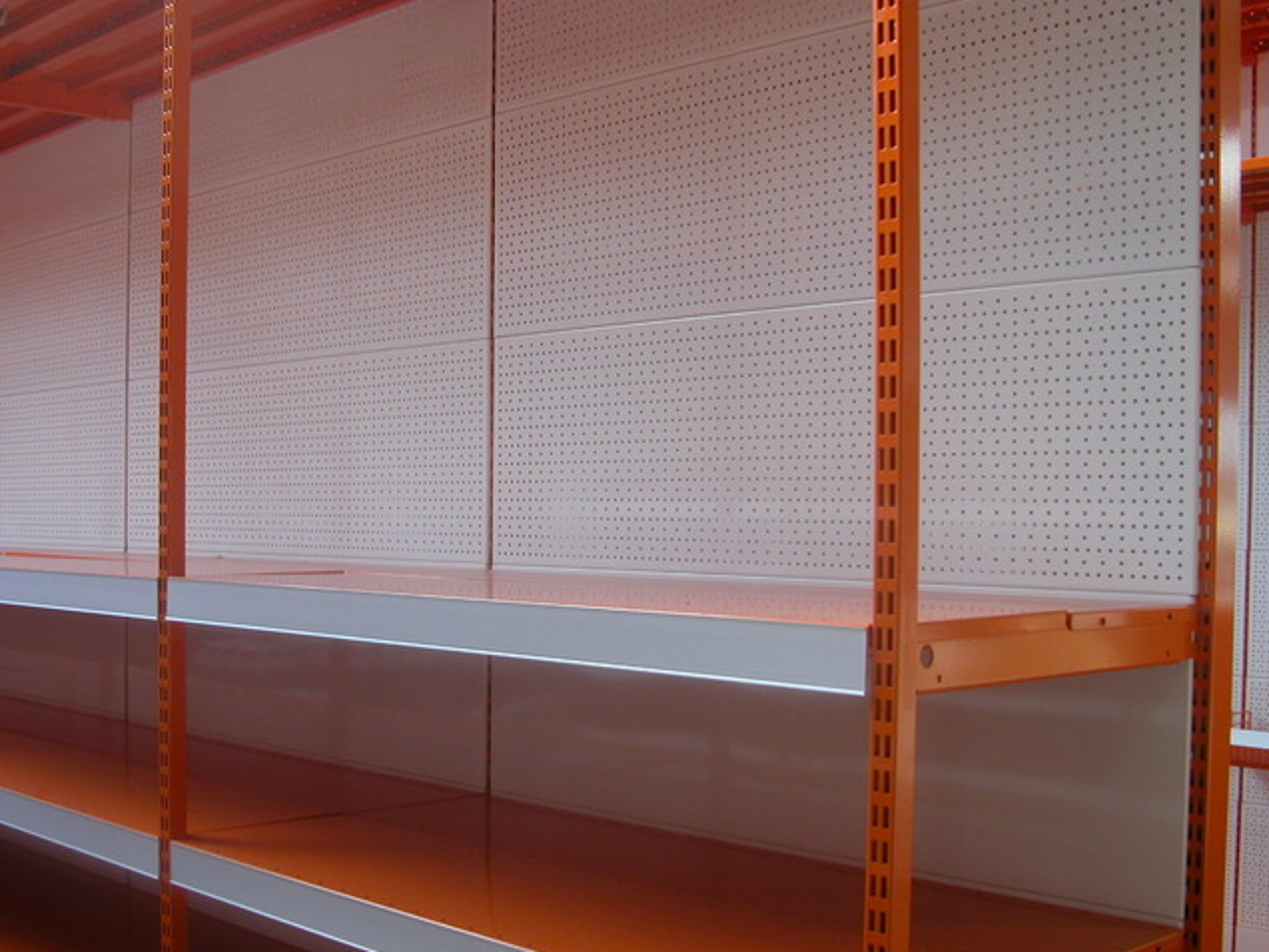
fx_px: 1613
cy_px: 533
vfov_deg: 32.8
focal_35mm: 44
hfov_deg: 42.6
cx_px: 475
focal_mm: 8.9
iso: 100
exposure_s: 1/54.8
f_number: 2.8
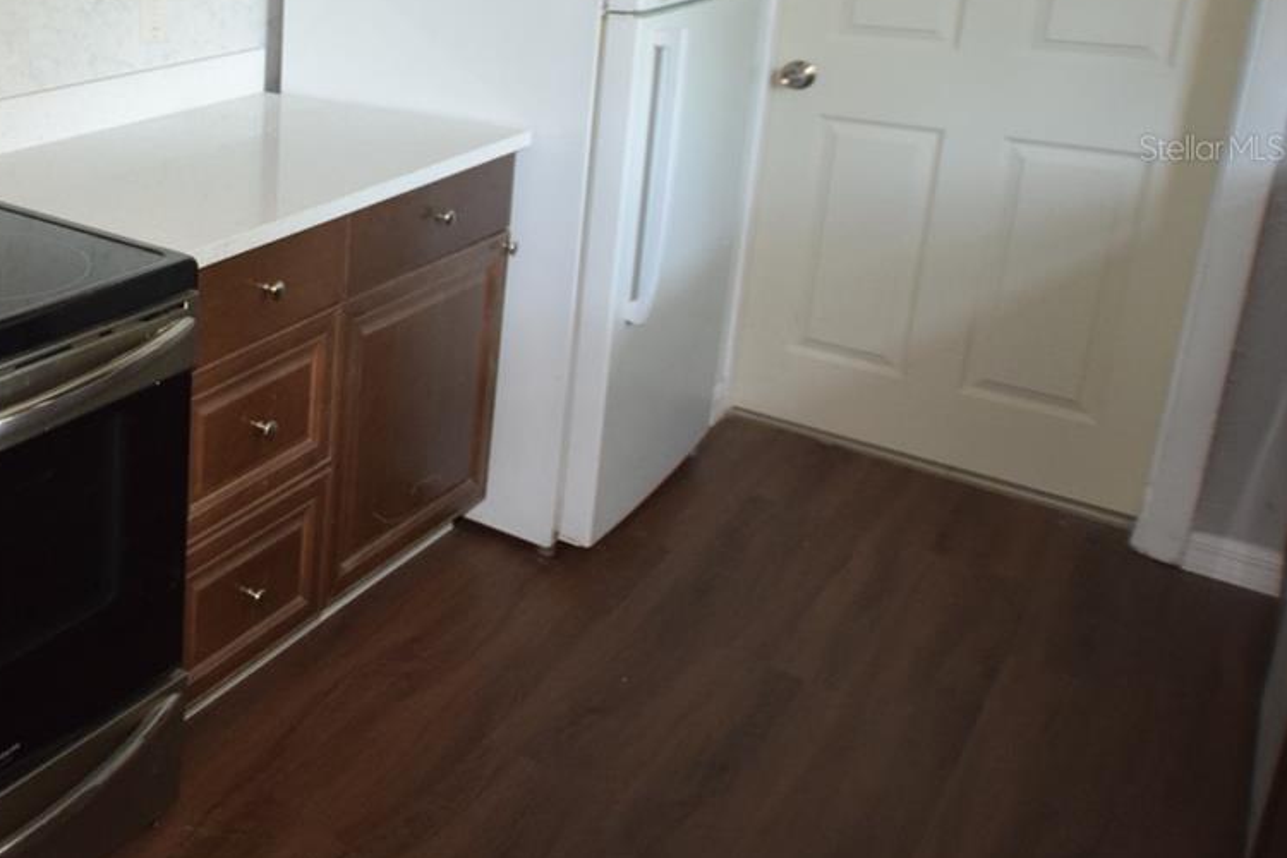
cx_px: -81
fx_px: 1144
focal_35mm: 32
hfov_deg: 46.1
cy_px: 148
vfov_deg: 39.2
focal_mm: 10
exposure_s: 1/60
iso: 1000
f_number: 3.5
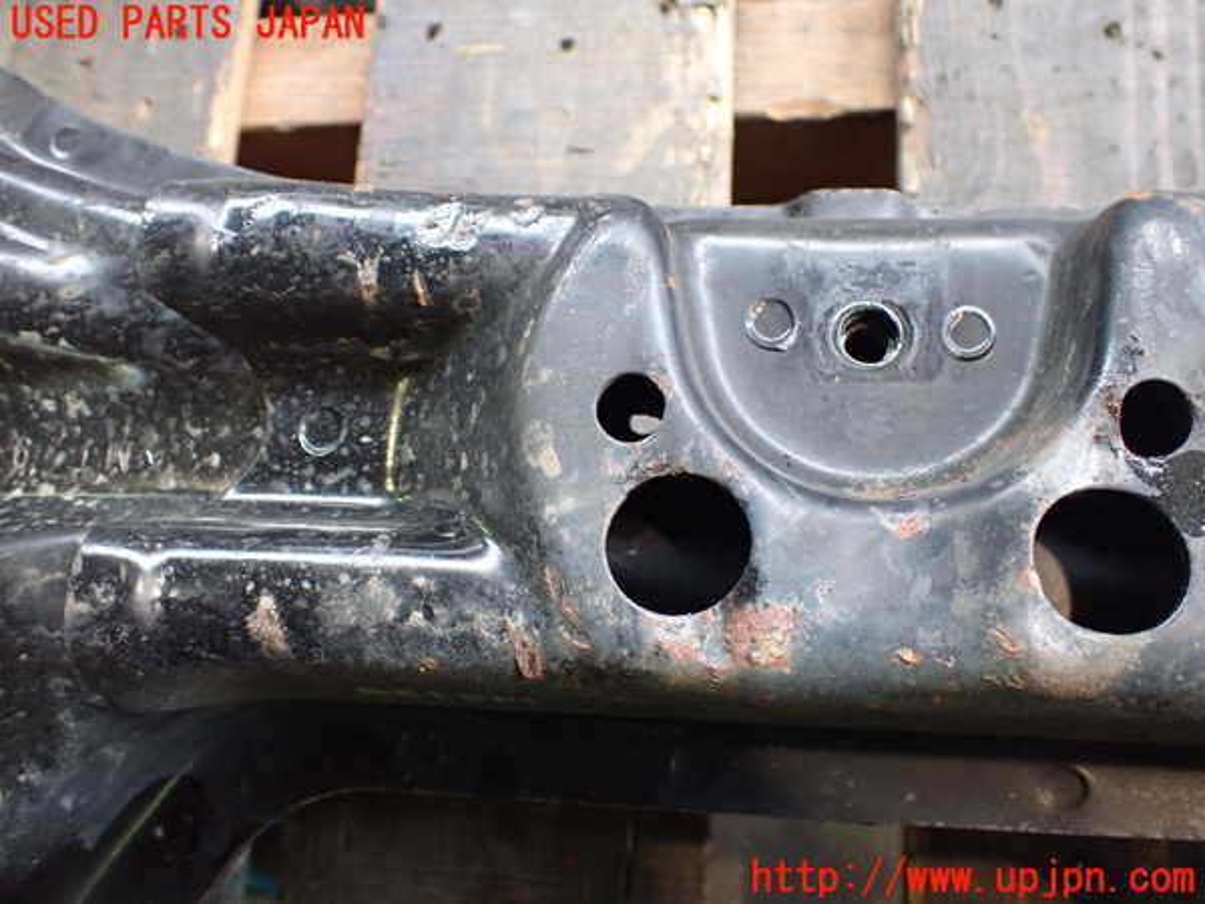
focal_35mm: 30
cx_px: 602
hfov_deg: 60.0
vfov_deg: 46.8
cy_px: 452
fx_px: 1044
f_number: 2.3
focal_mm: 5.4
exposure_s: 1/80
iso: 800
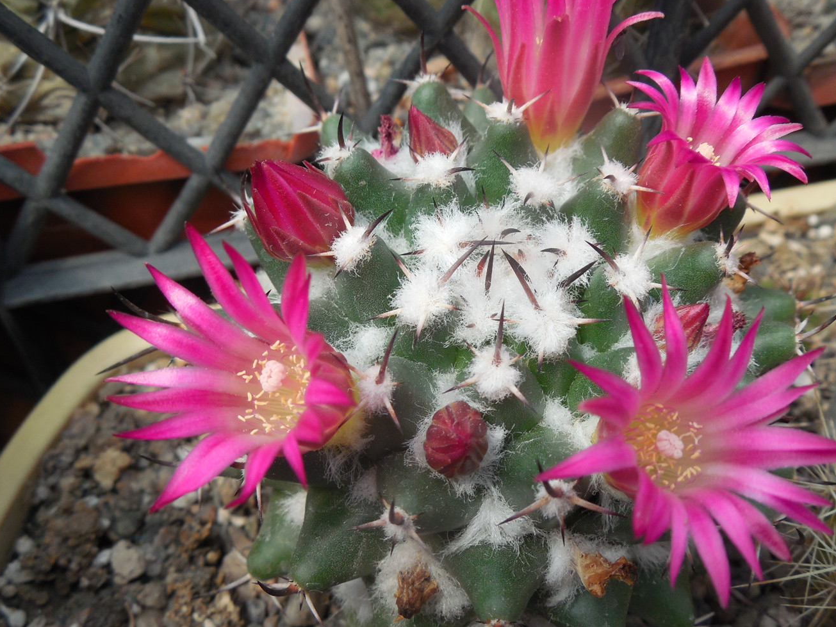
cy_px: 305
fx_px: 918
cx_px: 445
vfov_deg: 37.7
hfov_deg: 48.9
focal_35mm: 38
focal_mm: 5.6
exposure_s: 1/400
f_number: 3.6
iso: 125
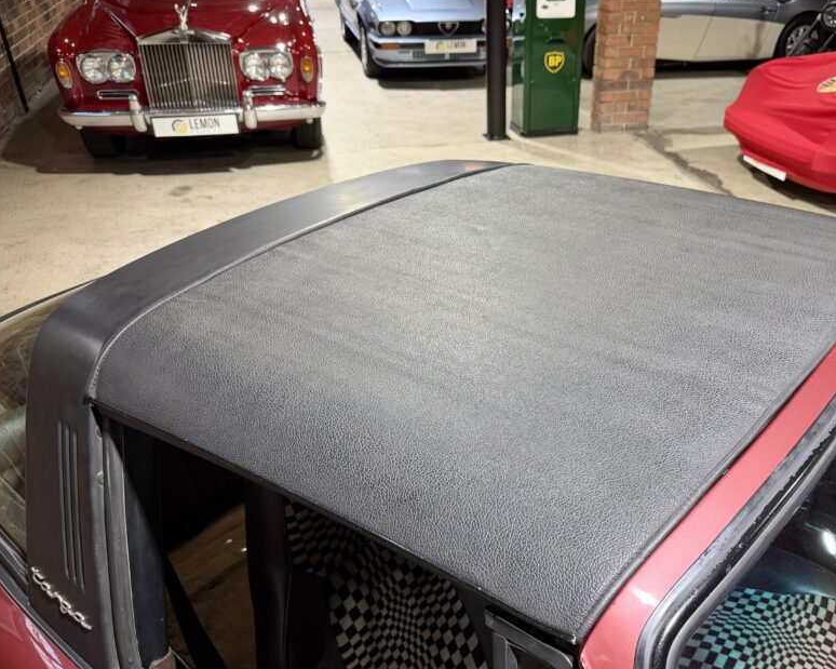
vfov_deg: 46.8
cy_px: 401
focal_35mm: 31
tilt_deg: -32.9
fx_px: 767
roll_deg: -1.6
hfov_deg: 56.7
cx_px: 509
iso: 200
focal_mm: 6.76
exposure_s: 1/50
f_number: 1.78
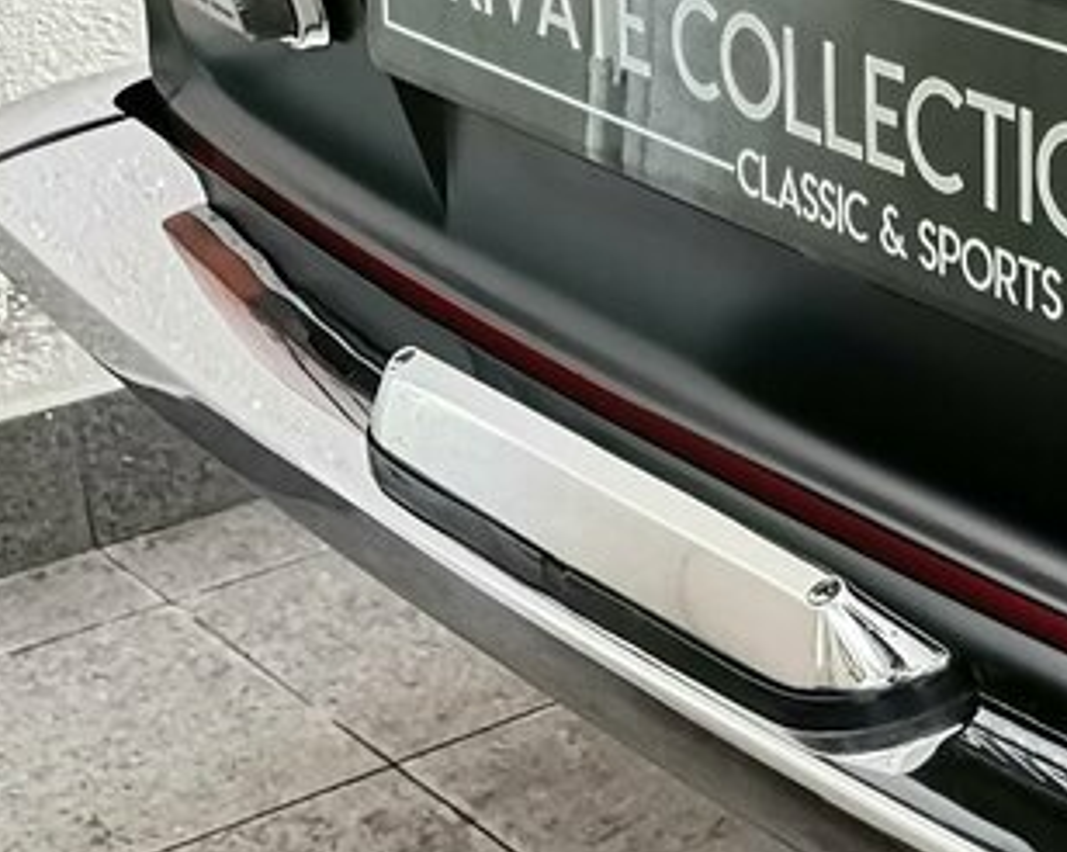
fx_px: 3124
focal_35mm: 99
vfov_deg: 15.4
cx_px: 1607
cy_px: 166
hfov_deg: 17.4
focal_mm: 4.75
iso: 320
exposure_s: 1/100
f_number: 1.8
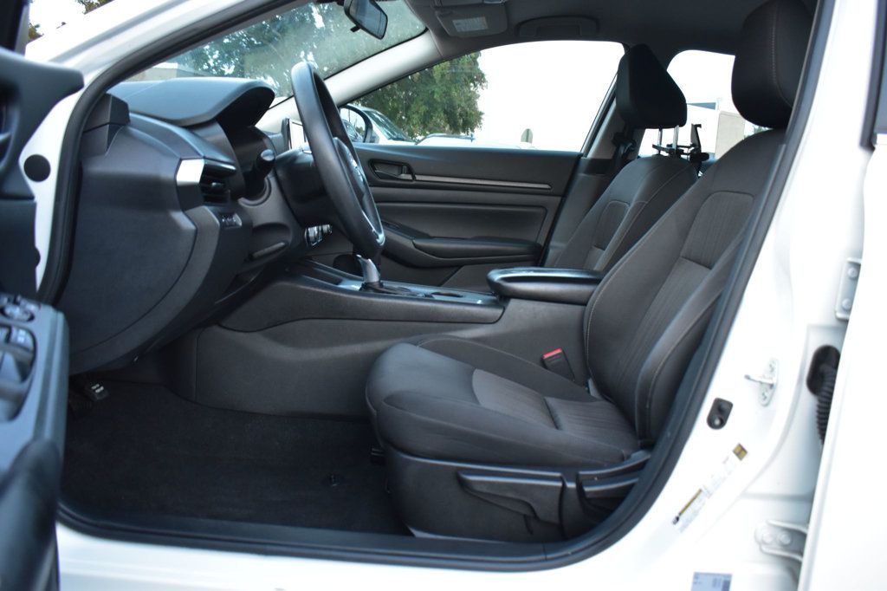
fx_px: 813
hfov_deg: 57.2
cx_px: 444
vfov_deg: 39.9
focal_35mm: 33
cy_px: 296
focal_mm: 22
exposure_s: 1/15
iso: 1600
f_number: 5
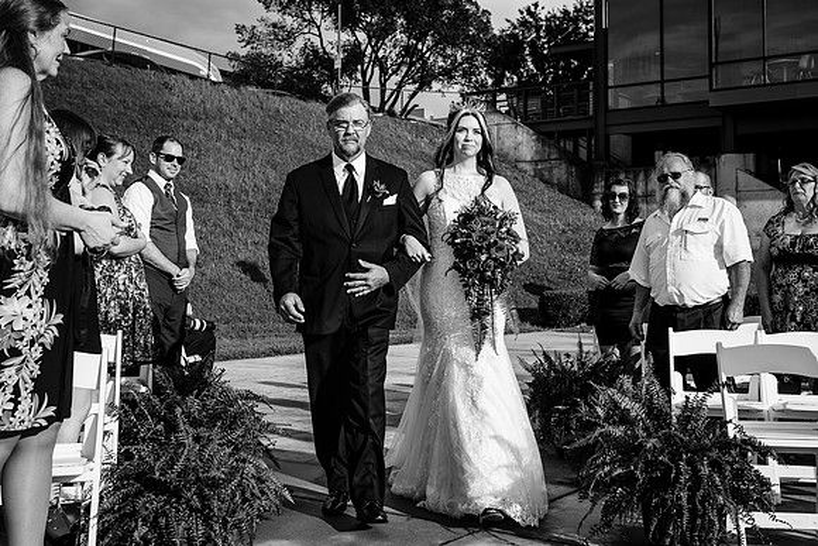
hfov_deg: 44.5
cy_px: 228
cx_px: 437
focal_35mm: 44
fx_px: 998
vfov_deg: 30.5
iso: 100
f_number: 4
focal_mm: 35
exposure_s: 1/1250
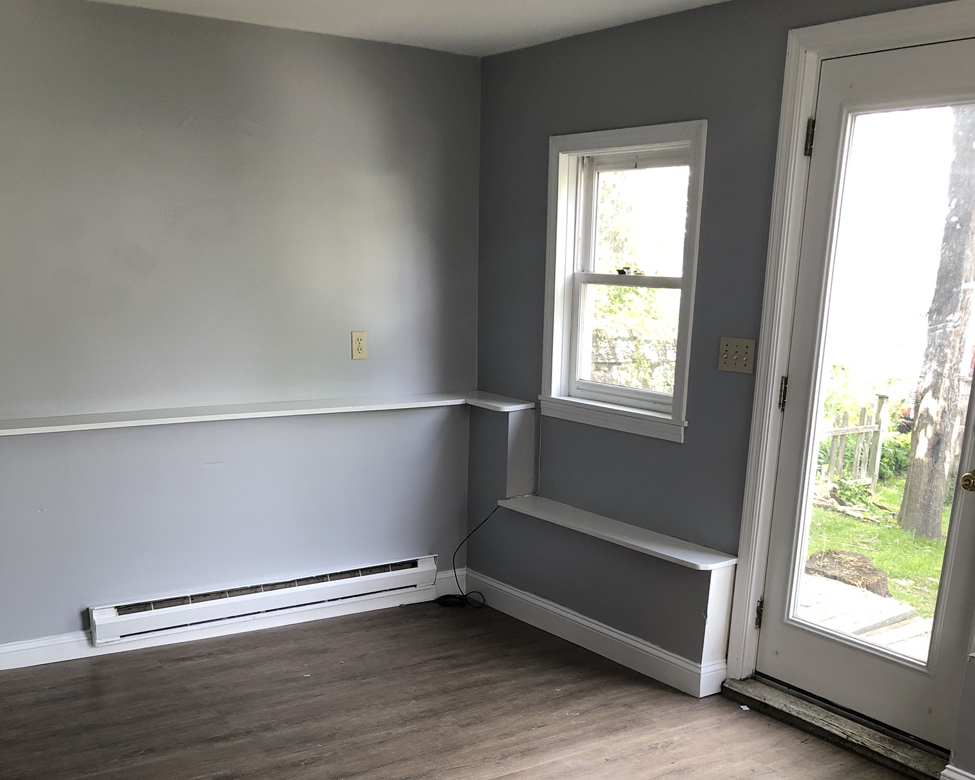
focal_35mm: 37
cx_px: 484
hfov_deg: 49.1
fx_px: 1068
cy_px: 636
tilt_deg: -20.5
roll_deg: -1.4
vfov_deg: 38.5
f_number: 1.8
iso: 25
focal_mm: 3.99
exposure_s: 1/40
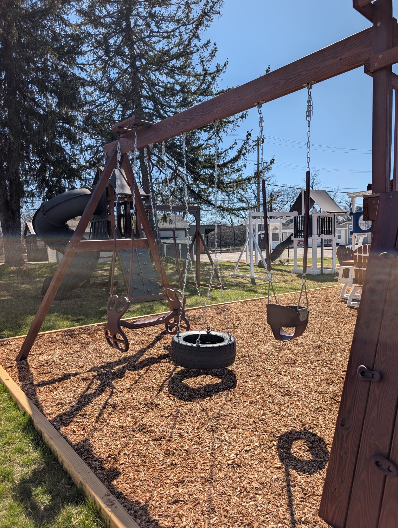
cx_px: 199
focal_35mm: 24
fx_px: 367
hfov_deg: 56.9
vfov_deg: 71.5
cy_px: 264
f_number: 1.68
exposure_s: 1/1176
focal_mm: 6.9
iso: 22
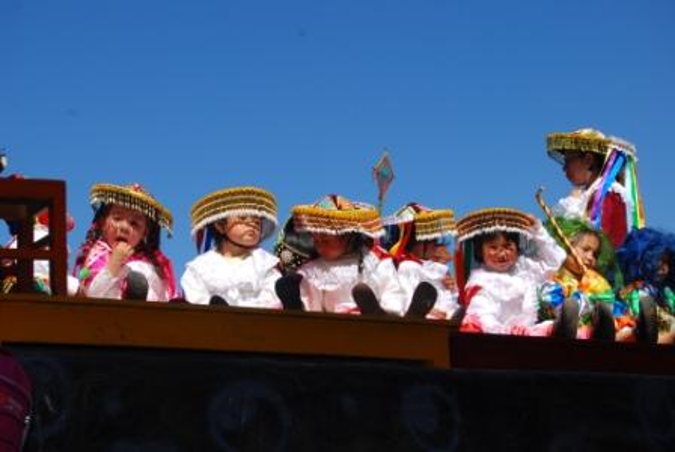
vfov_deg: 16.6
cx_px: 338
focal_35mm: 82
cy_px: 226
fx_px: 1549
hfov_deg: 24.6
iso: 100
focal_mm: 55
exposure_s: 1/200
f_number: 10
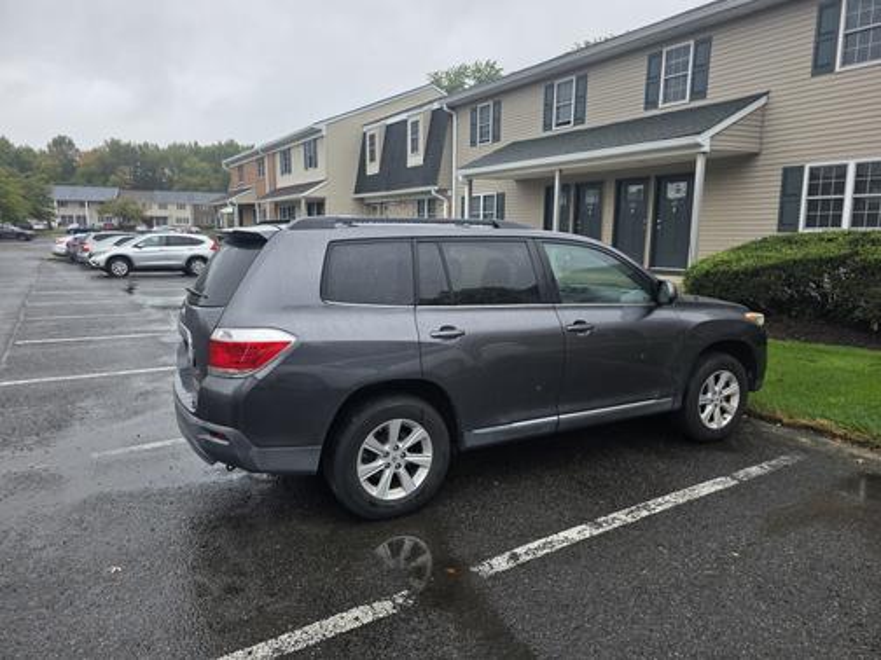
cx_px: 440
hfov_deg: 73.9
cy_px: 330
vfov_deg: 58.9
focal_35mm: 23
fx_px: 585
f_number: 1.7
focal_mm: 6.3
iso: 40
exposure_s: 1/359
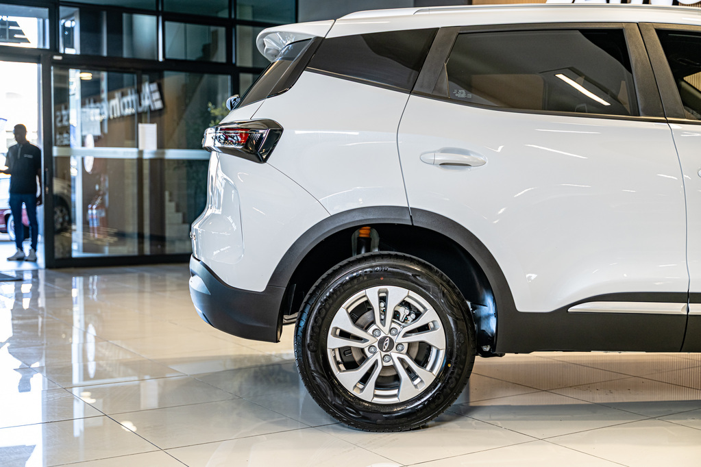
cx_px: 350
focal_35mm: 48
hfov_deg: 41.1
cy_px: 234
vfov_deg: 28.1
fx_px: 935
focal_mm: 48
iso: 400
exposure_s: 1/125
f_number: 2.8
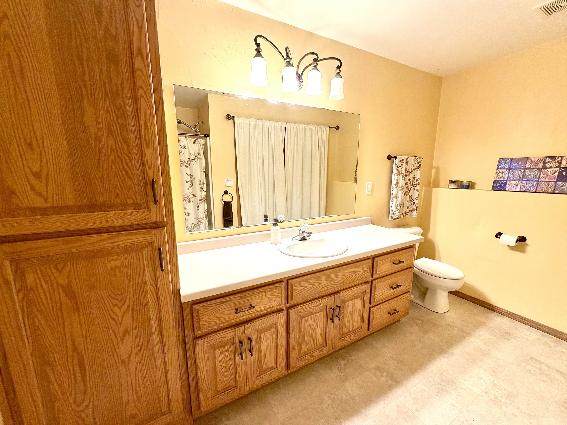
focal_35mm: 14
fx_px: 229
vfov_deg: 85.7
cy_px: 212
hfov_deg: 102.1
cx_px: 284
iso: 250
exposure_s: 1/120
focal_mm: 2.22
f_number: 2.2
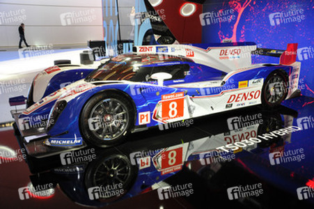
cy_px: 104
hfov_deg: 57.3
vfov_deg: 39.9
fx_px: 288
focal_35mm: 33
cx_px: 157
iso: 800
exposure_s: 1/125
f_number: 3.8
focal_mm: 22
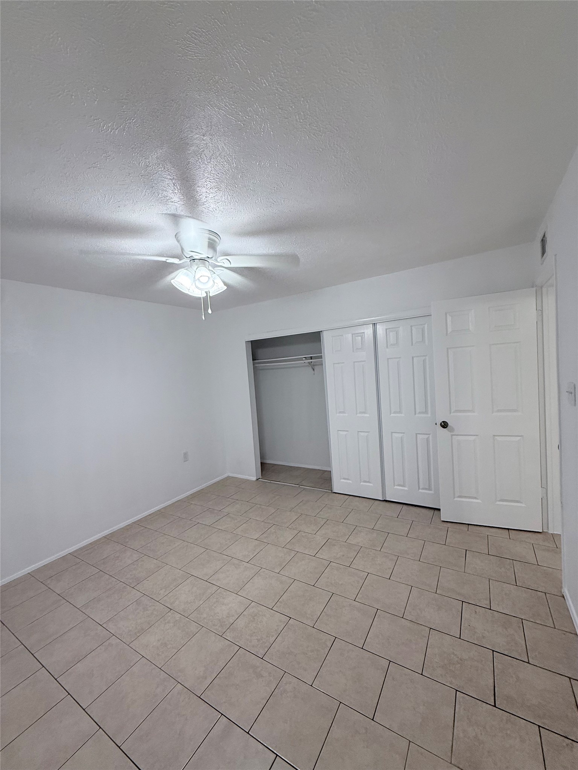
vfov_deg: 102.1
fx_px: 312
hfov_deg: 85.7
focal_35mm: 14
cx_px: 289
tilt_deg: -2.9
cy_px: 385
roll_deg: +3.6
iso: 250
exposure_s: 1/120
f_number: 2.2
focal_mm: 2.22
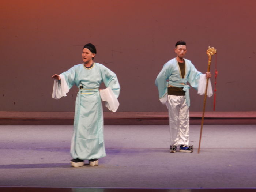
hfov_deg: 17.1
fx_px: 850
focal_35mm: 115
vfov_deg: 12.9
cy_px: 96
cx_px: 128
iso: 200
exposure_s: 1/40
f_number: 4.8
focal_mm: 20.5
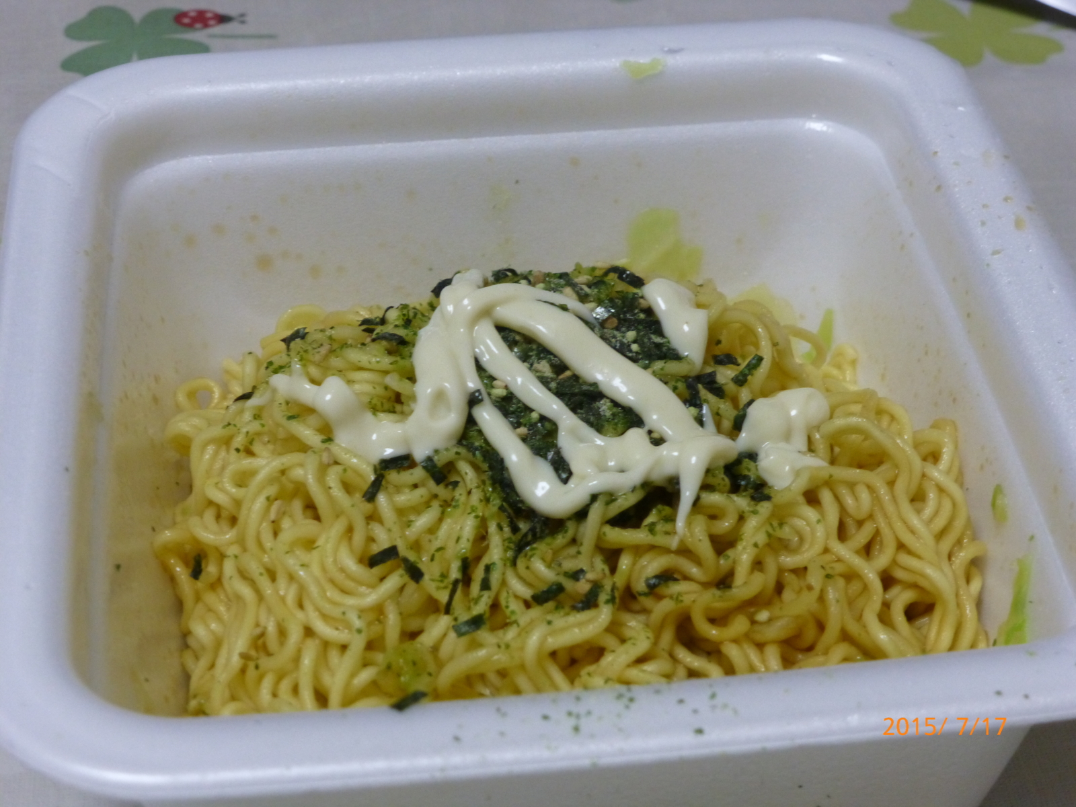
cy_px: 404
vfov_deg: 18.7
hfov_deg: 24.7
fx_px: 2456
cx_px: 538
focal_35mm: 79
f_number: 5.1
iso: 400
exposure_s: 1/13
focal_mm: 14.2
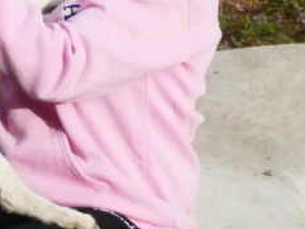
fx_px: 1912
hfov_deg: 8.8
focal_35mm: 217
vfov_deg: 6.8
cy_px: 269
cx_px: -213
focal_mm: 9
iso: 640
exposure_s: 1/1300
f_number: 5.6
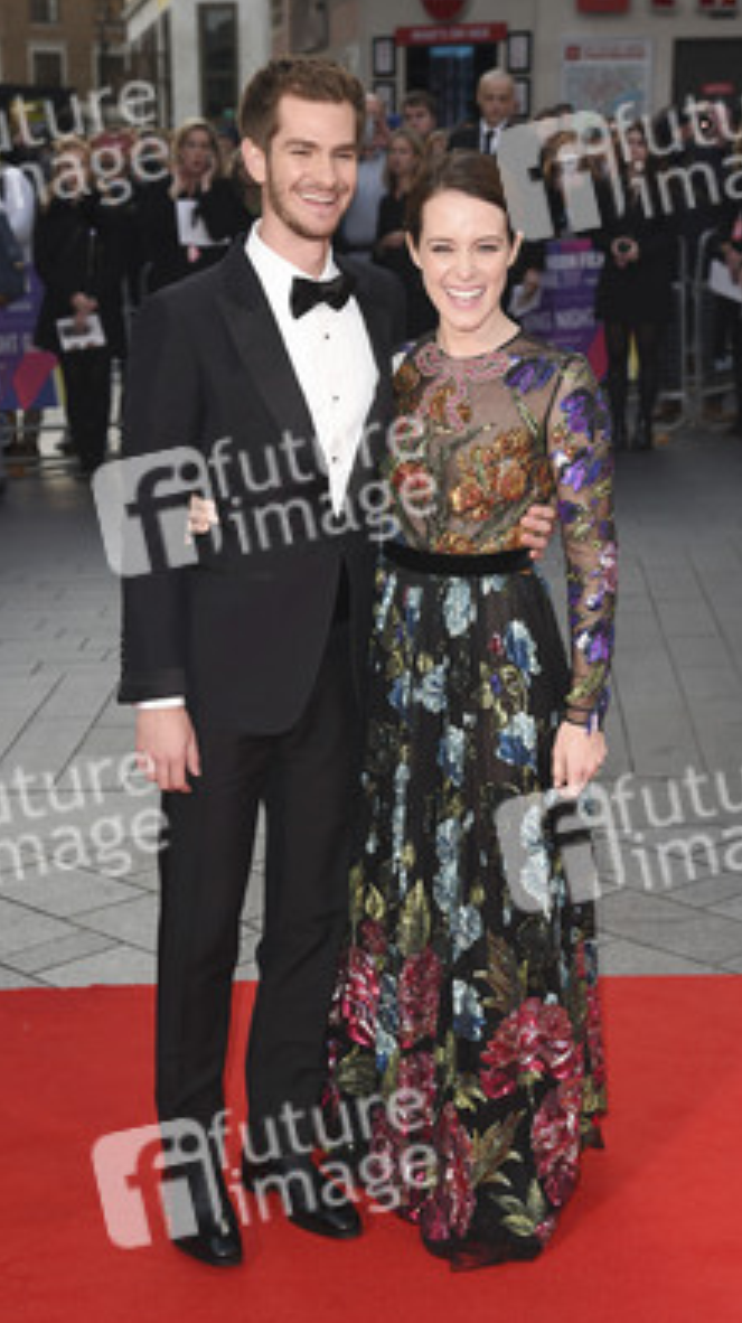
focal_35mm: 66
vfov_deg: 31.9
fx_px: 2313
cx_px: 364
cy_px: 665
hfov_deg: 18.2
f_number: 5.6
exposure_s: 1/250
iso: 640
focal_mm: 62
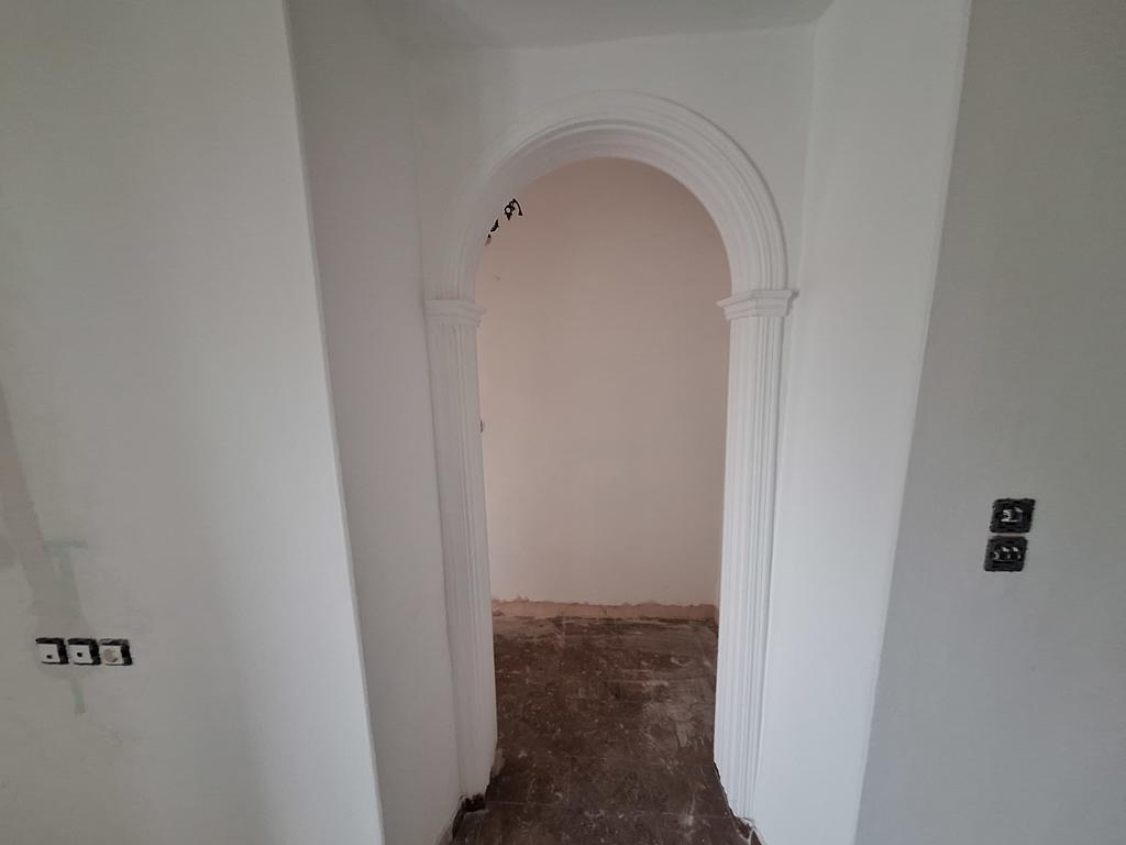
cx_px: 563
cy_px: 422
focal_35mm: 13
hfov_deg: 106.2
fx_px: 423
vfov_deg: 89.9
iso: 320
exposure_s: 1/24
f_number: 2.2
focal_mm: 1.74
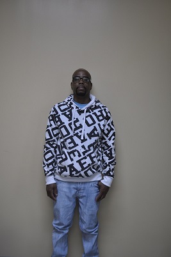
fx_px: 257
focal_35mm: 36
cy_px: 128
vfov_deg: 53.2
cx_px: 86
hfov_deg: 36.8
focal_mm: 24
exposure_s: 1/45
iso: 400
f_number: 4
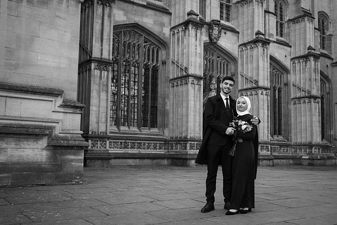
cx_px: 168
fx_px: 365
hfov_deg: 49.5
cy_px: 112
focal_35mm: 39
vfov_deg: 34.2
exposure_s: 1/400
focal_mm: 39
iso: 200
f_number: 4
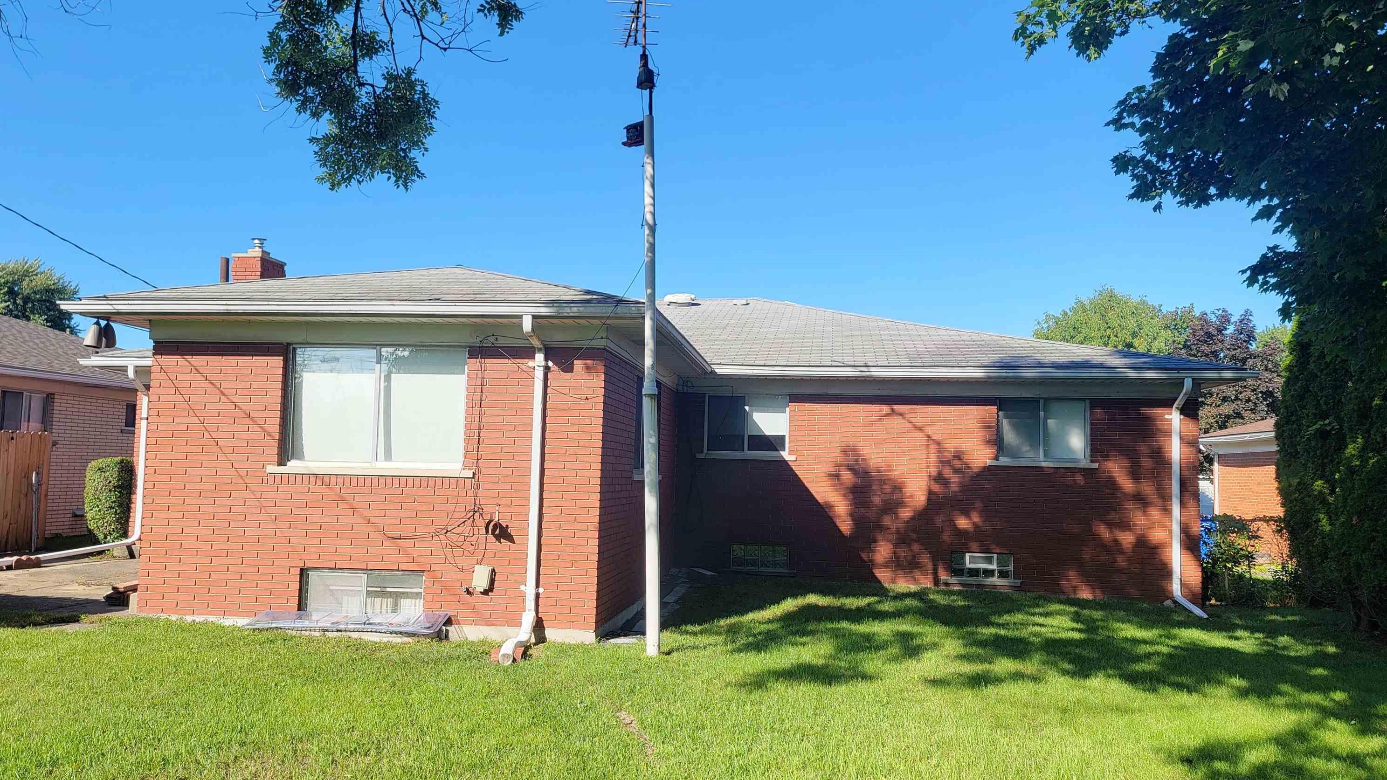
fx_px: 993
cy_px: 407
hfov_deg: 69.9
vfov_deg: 42.9
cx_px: 678
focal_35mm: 27
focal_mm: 6.7
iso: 16
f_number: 1.8
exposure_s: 1/279
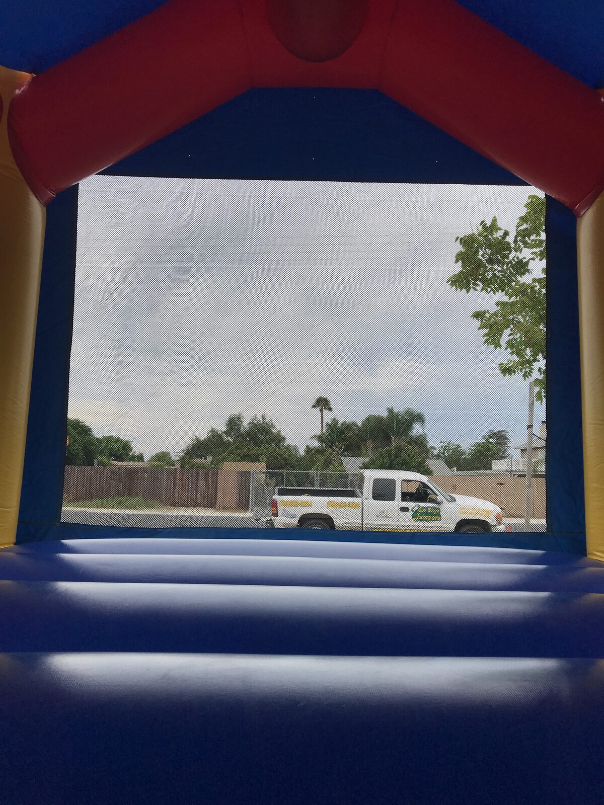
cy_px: 402
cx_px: 302
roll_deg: -1.4
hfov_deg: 49.7
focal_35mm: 28
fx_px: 651
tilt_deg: +8.5
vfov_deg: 63.4
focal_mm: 3.99
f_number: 1.8
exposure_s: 1/1546
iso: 20
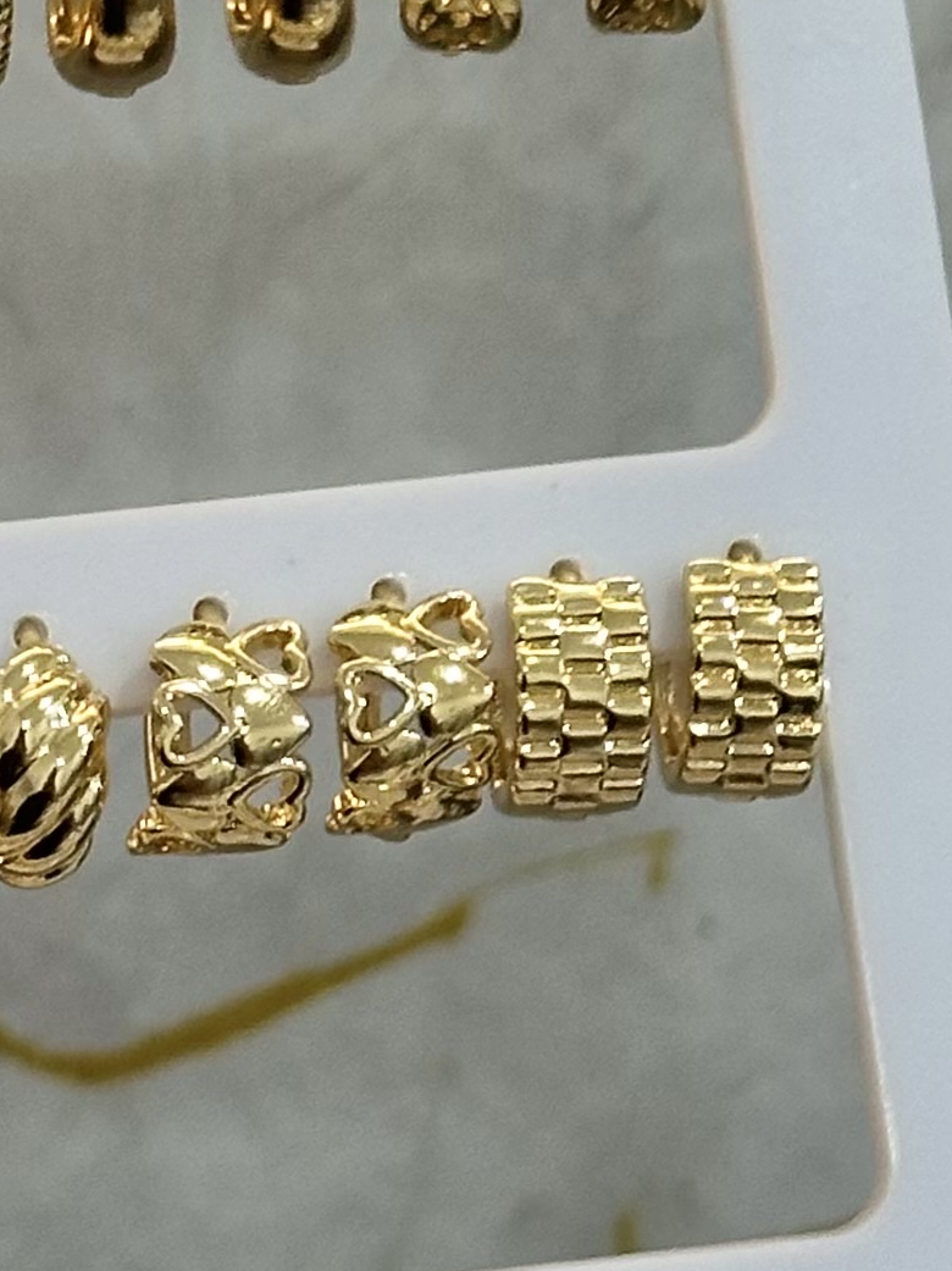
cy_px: 629
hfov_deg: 7.9
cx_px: -173
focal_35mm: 186
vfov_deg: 10.6
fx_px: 6825
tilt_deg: -29.8
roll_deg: -1.4
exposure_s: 1/60
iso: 100
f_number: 1.78
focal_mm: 6.86
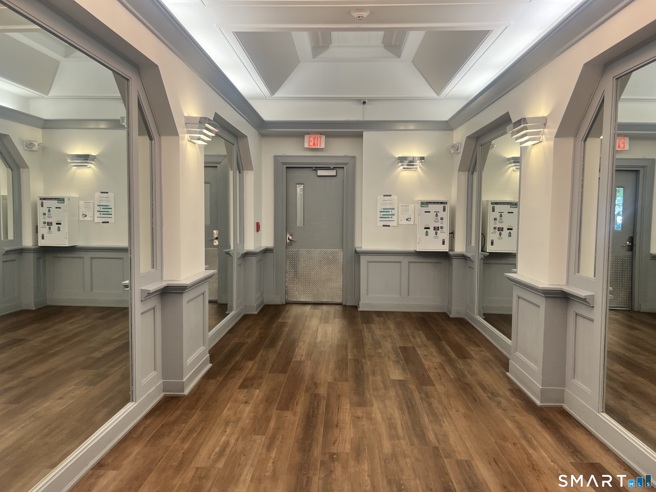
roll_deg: -0.6
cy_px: 246
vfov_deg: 53.1
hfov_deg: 67.3
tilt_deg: -2.3
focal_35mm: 26
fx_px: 493
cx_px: 328
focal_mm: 5.7
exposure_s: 1/60
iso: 64
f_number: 1.5
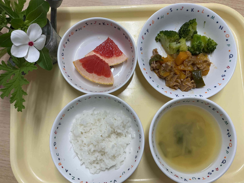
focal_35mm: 29
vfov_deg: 48.2
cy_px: 92
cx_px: 122
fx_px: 204
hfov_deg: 61.7
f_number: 1.8
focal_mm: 3
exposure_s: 1/60
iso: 40
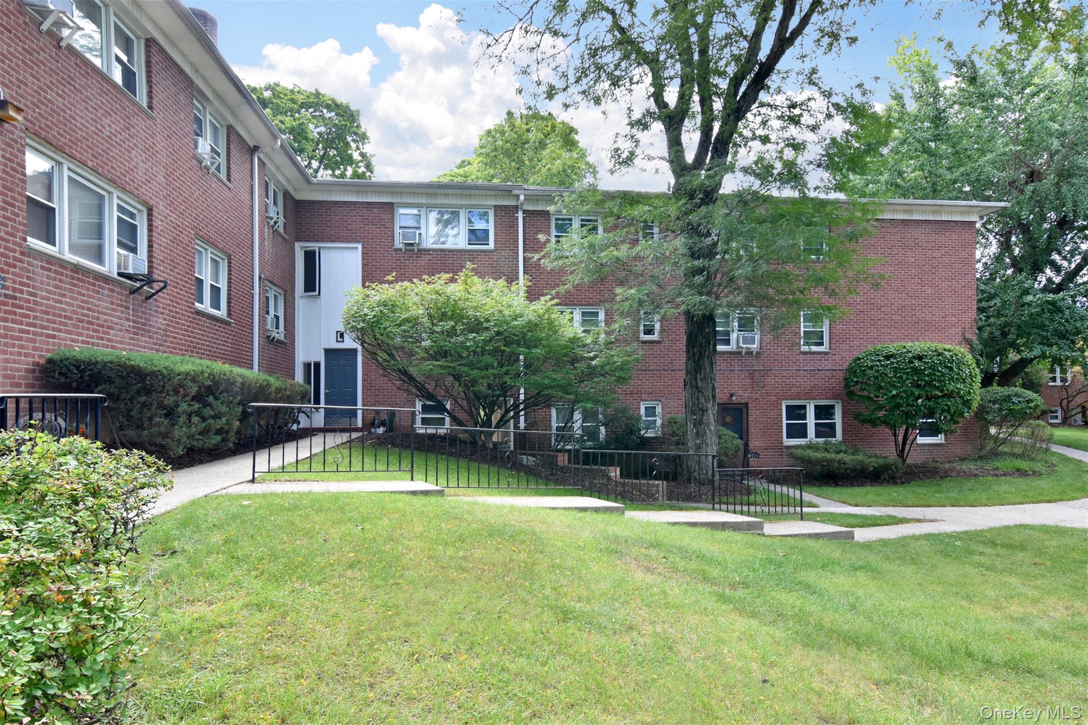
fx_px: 635
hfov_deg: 81.2
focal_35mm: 21
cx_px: 544
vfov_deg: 59.5
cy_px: 362
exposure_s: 1/125
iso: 640
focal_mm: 14
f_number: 11
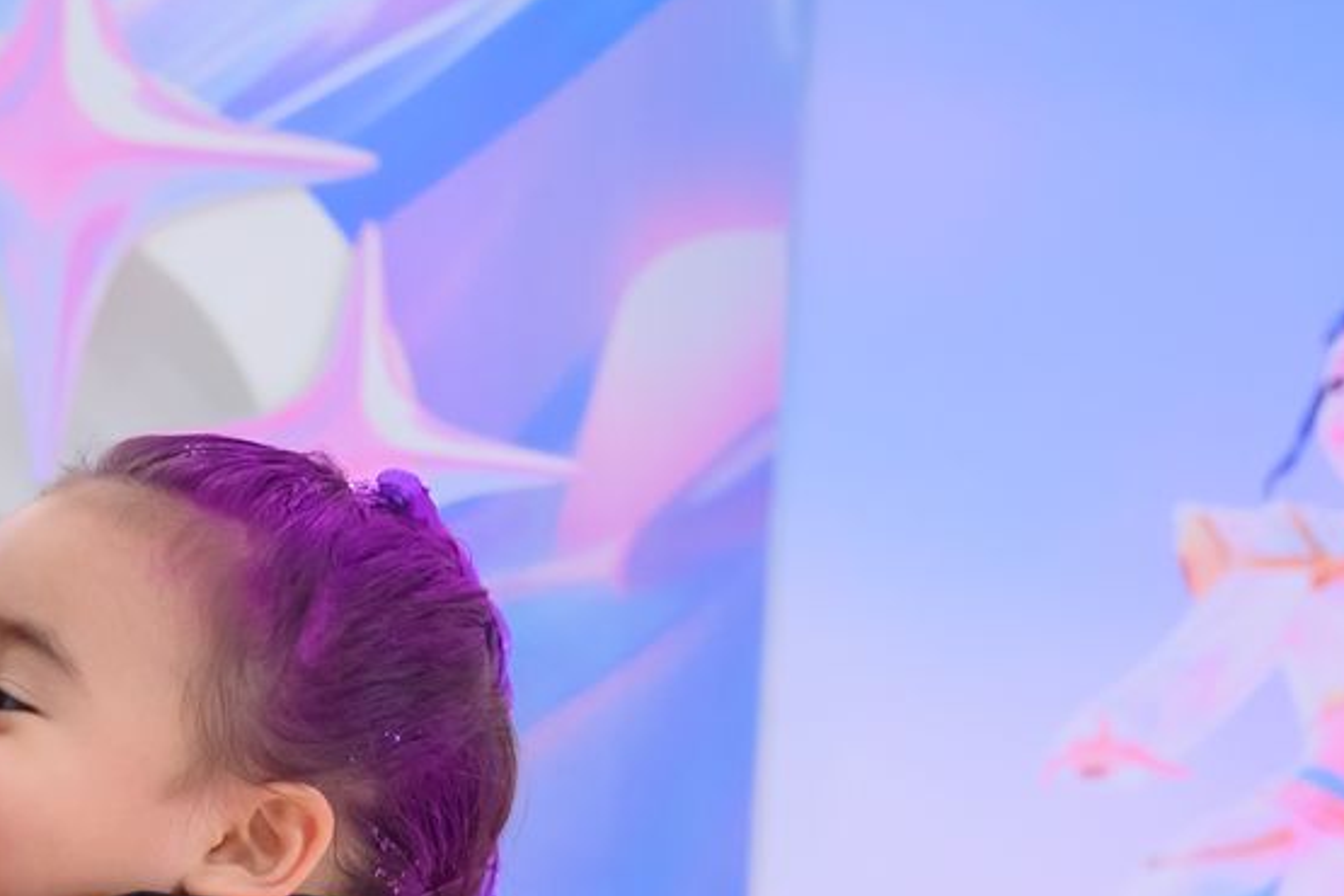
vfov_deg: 9.8
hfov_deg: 14.8
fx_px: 5040
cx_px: -140
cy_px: 1383
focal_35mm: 135
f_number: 4
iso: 2000
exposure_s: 1/160
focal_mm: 39
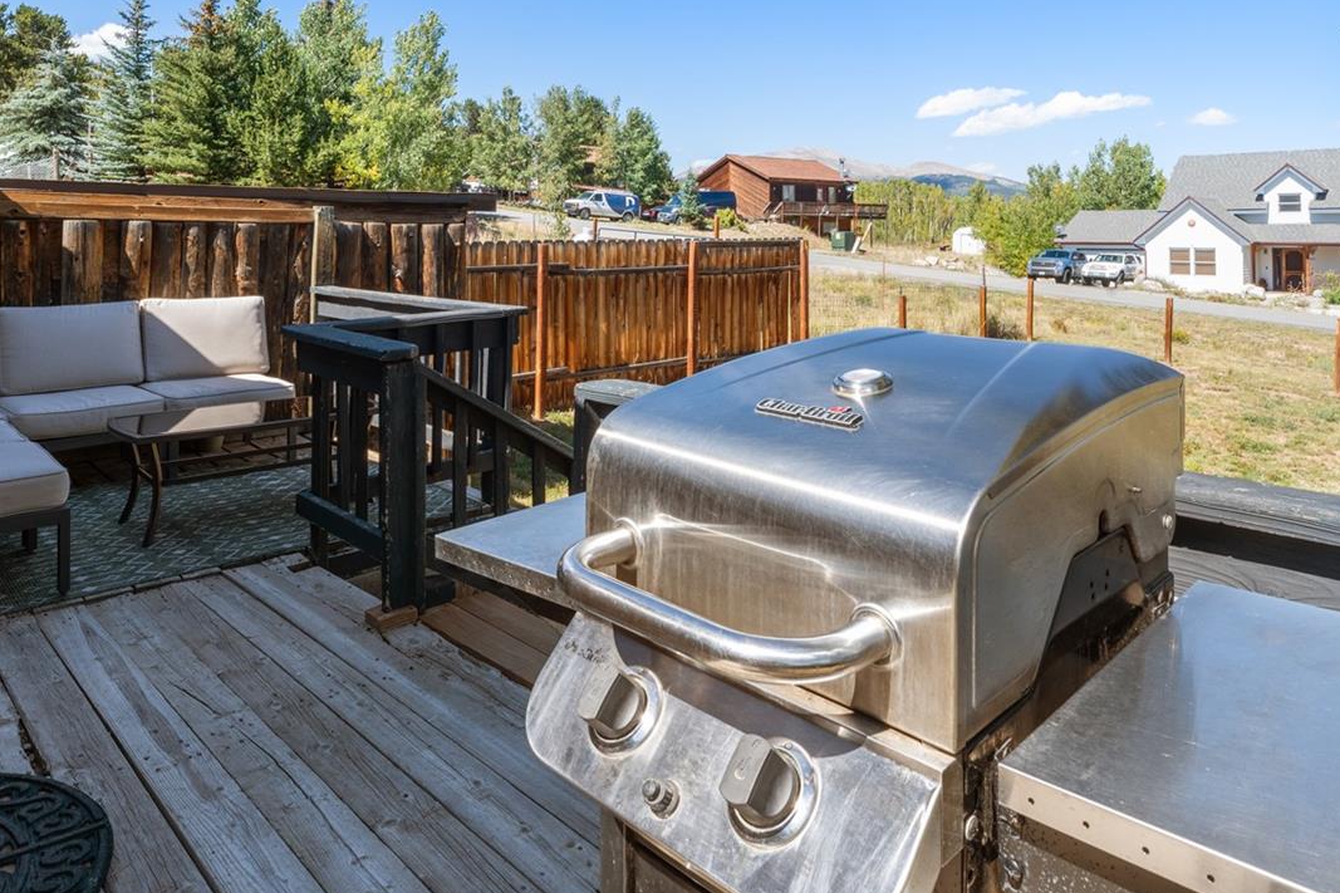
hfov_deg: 73.7
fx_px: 893
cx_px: 703
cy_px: 303
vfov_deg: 52.2
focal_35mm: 24
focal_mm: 16
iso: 100
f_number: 14
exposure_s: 1/40
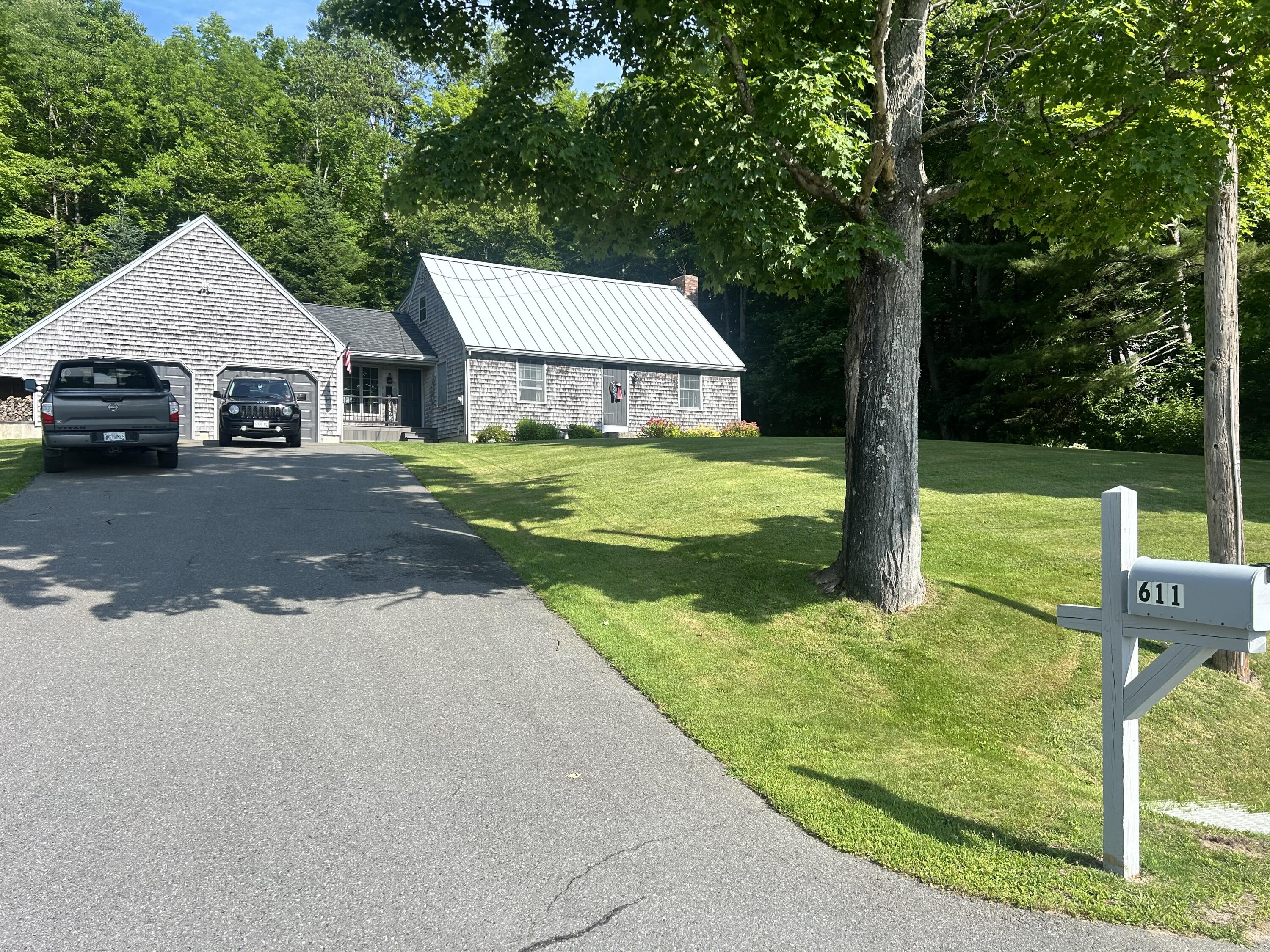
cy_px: 476
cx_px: 635
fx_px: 954
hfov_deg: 67.3
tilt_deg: +0.7
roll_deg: +0.3
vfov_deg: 53.1
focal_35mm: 26
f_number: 1.5
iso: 50
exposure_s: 1/2404
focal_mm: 5.7
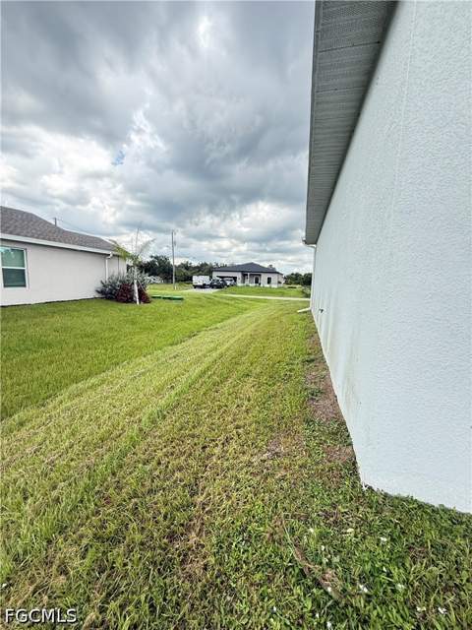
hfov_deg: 85.7
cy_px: 315
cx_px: 236
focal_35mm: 14
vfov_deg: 102.1
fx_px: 255
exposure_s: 1/235
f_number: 2.2
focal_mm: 2.22
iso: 64
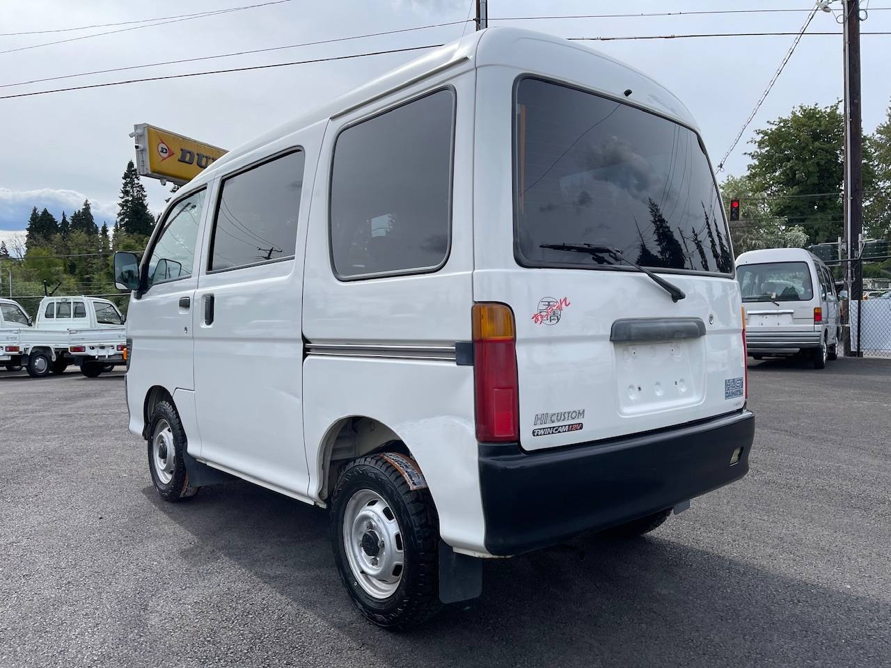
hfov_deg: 69.4
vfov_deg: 54.9
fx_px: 643
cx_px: 446
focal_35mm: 25
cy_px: 334
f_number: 1.6
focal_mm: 5.1
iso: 32
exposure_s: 1/2545
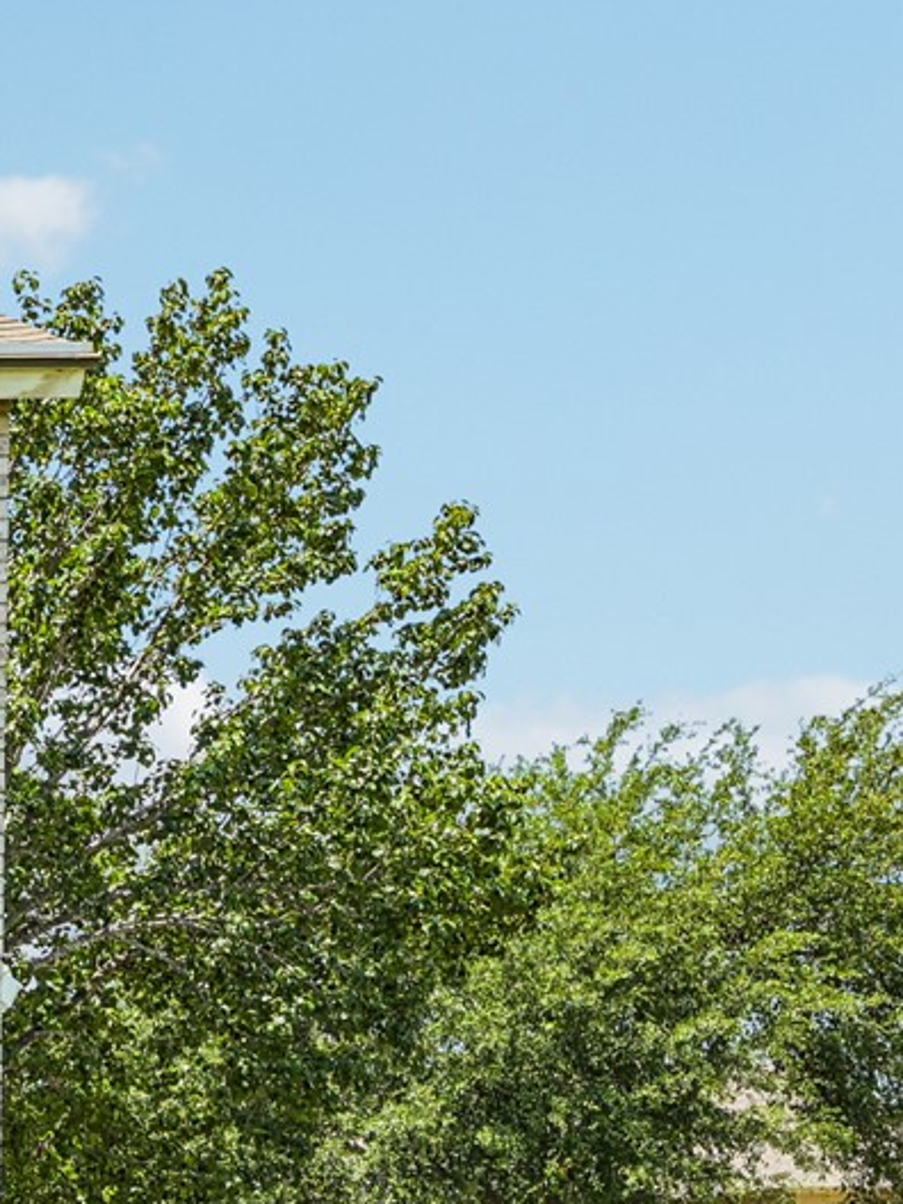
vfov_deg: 20.3
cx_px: -1464
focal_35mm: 91
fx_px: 3165
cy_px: 1400
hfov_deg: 12.0
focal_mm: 23
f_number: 6.7
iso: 100
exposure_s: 1/250
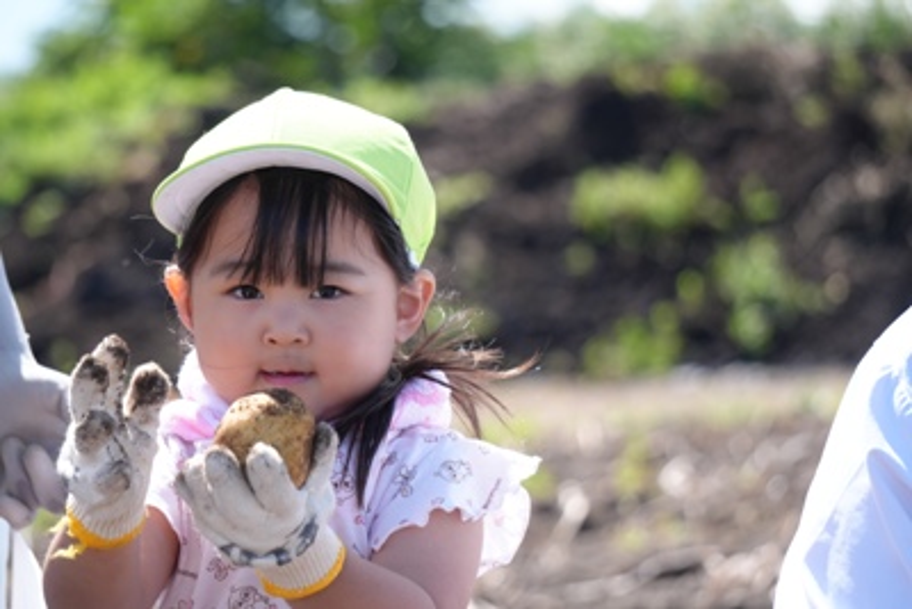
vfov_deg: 7.5
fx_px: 4637
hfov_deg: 11.2
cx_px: 456
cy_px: 304
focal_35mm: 183
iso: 250
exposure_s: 1/400
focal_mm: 122
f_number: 5.6
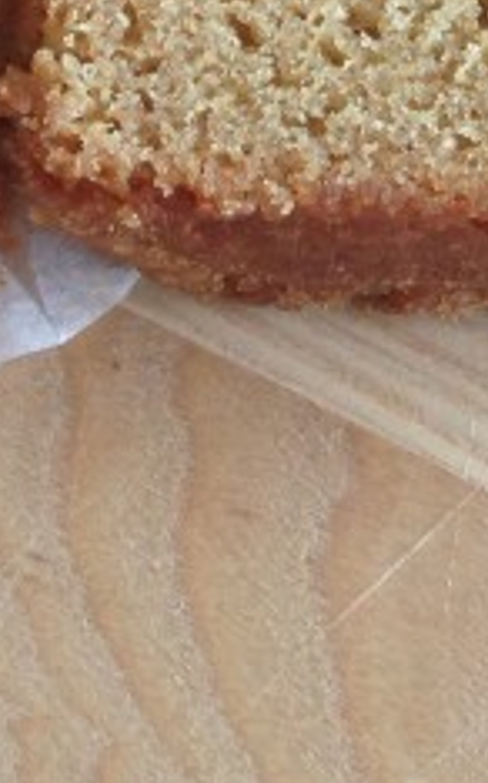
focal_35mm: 153
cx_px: -180
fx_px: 3260
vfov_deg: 12.8
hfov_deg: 8.4
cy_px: -458
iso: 100
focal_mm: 4.12
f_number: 2.4
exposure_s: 1/120
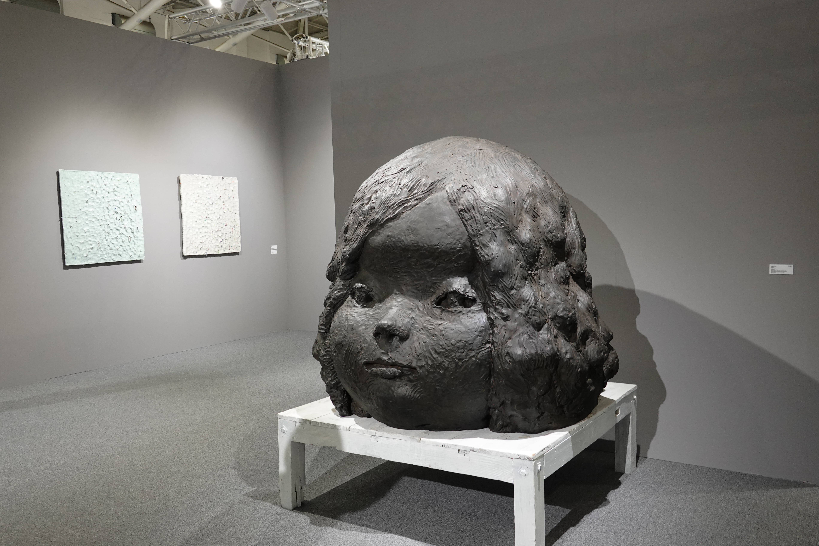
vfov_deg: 41.1
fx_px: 728
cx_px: 410
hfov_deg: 58.7
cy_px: 273
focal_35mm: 32
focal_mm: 12.01
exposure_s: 1/40
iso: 400
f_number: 4
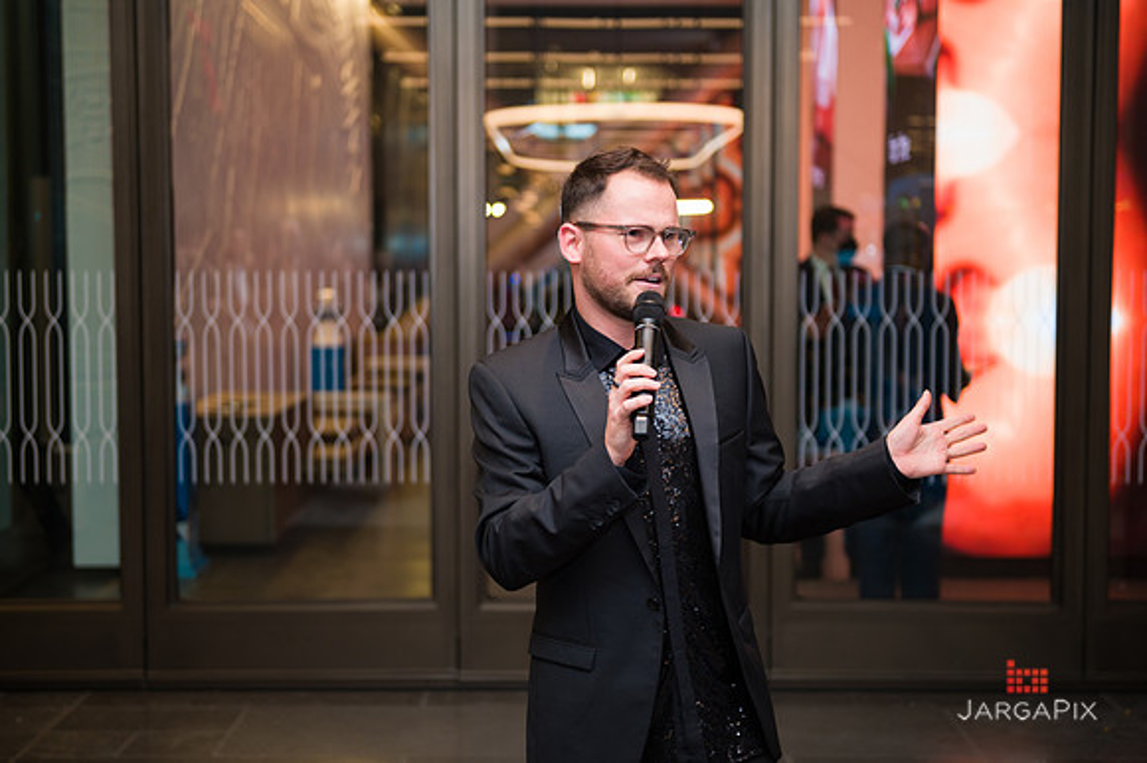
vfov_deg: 23.4
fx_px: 1847
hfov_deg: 34.5
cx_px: 574
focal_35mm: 58
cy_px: 382
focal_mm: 58
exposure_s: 1/160
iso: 400
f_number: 3.2
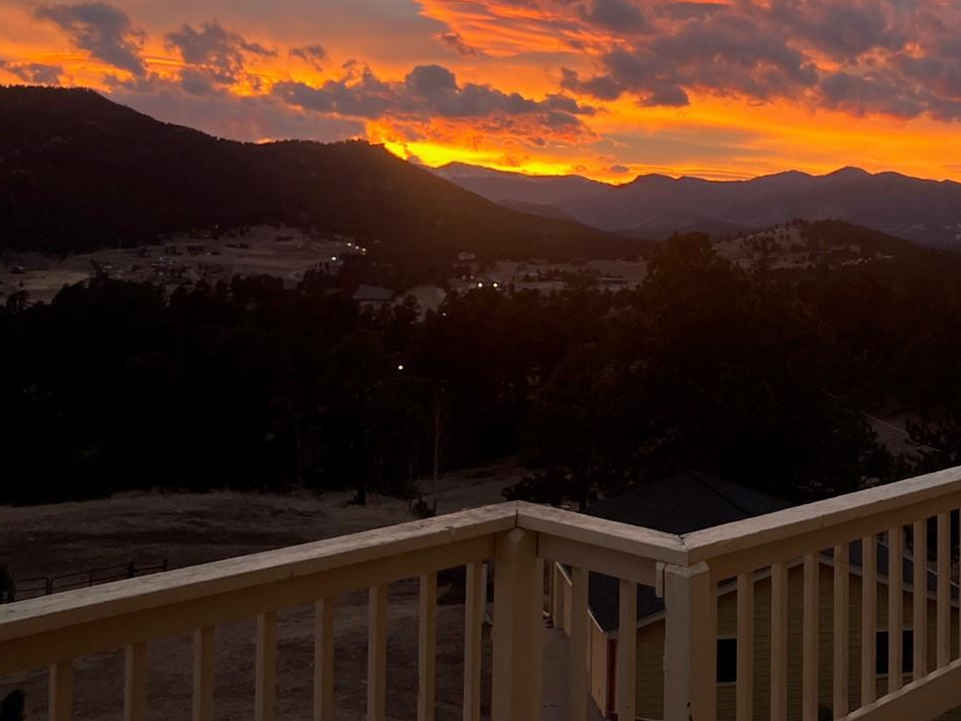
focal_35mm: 47
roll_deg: -1.6
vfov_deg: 30.3
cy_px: 167
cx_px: 623
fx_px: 1305
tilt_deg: +4.7
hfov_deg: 40.0
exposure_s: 1/121
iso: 50
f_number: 1.8
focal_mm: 3.99
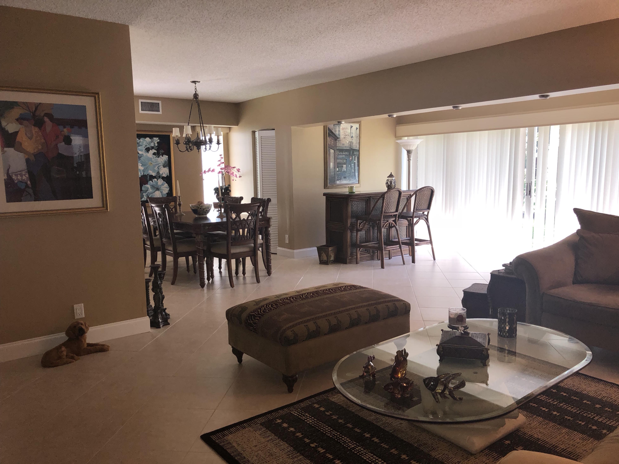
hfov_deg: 63.4
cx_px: 310
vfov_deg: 49.7
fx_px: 501
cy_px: 232
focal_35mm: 28
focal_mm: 3.99
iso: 80
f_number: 1.8
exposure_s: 1/60
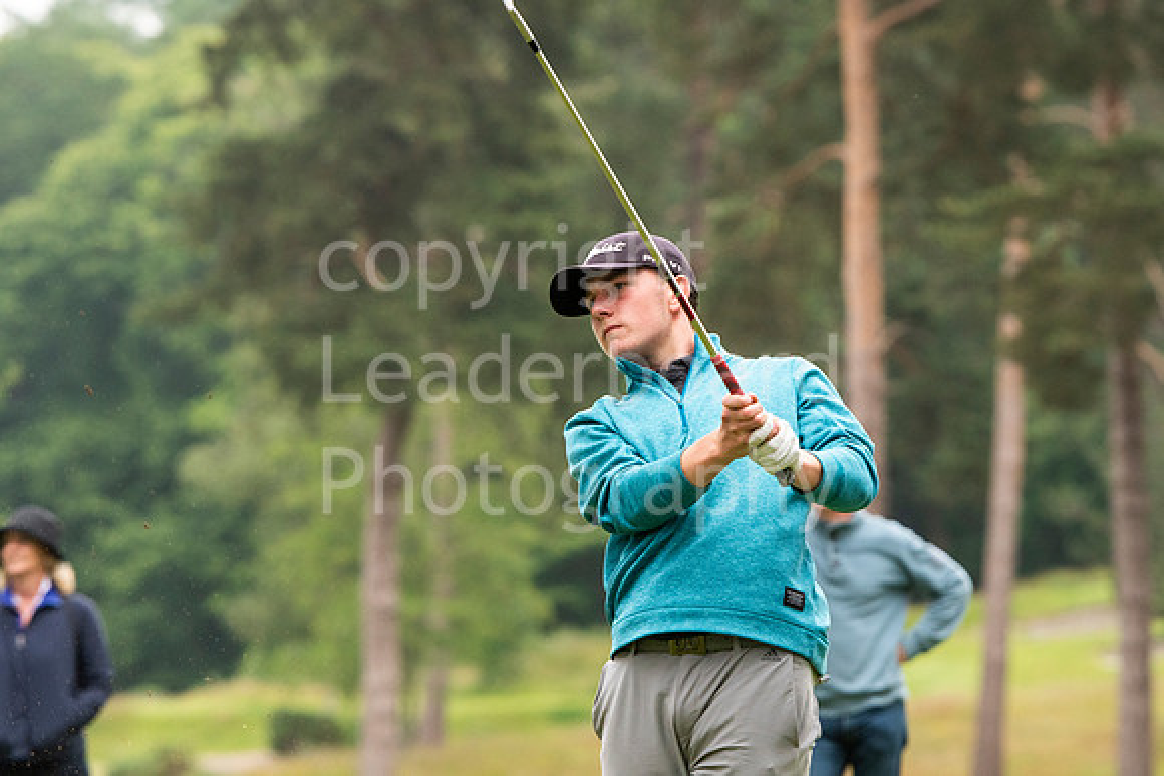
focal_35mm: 240
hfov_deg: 8.6
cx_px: 582
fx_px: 7761
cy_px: 388
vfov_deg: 5.7
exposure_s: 1/1000
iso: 1000
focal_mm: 160
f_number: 4.5
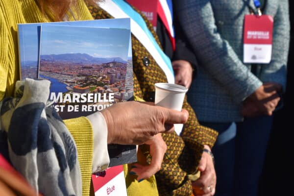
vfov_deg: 15.7
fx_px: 710
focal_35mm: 87
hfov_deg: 23.4
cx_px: 147
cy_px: 98
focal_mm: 58
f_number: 8
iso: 125
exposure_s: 1/500
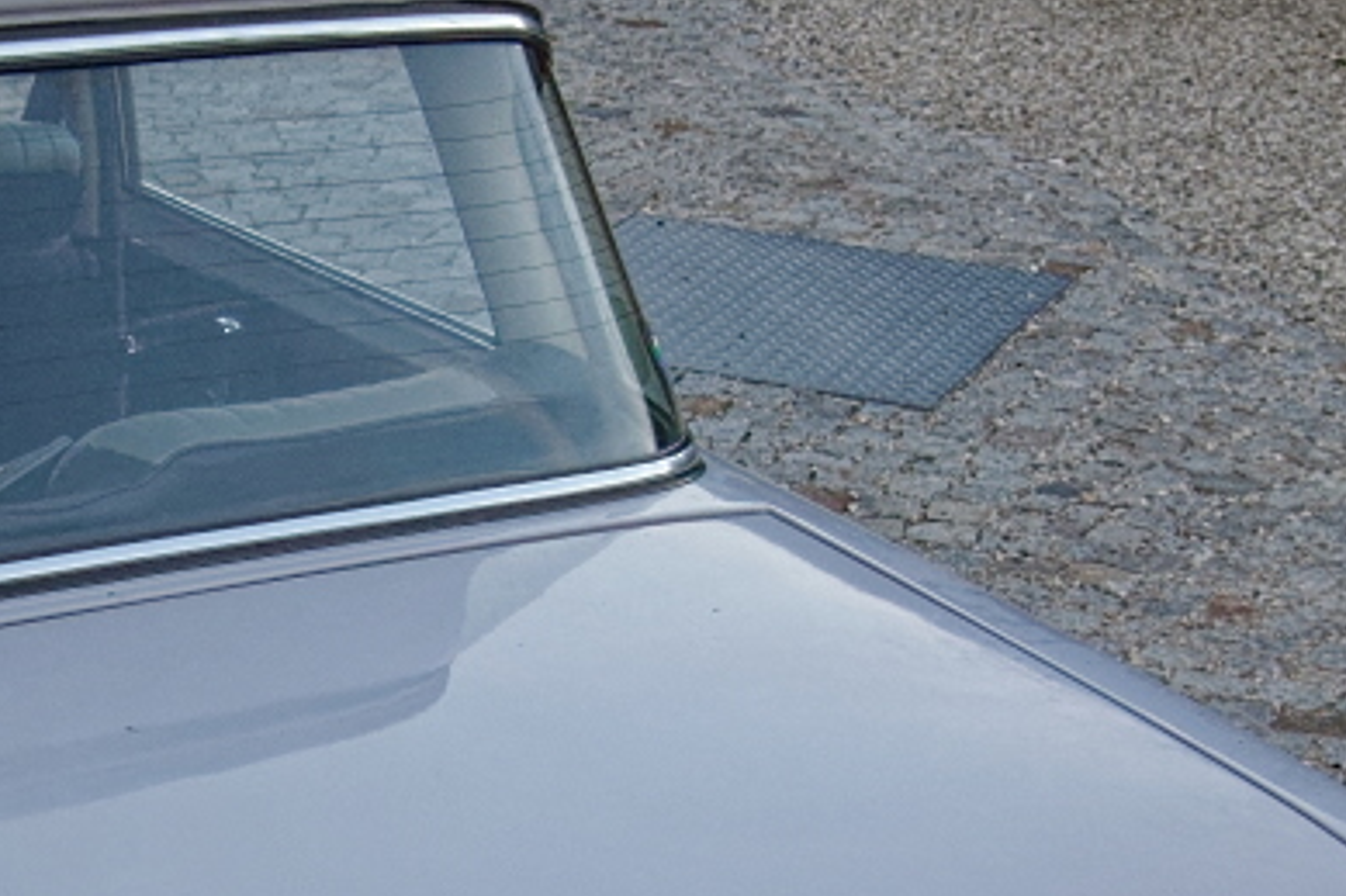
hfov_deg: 18.9
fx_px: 3924
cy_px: 766
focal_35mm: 105
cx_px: -31
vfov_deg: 12.9
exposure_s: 1/400
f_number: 10
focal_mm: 34
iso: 4000
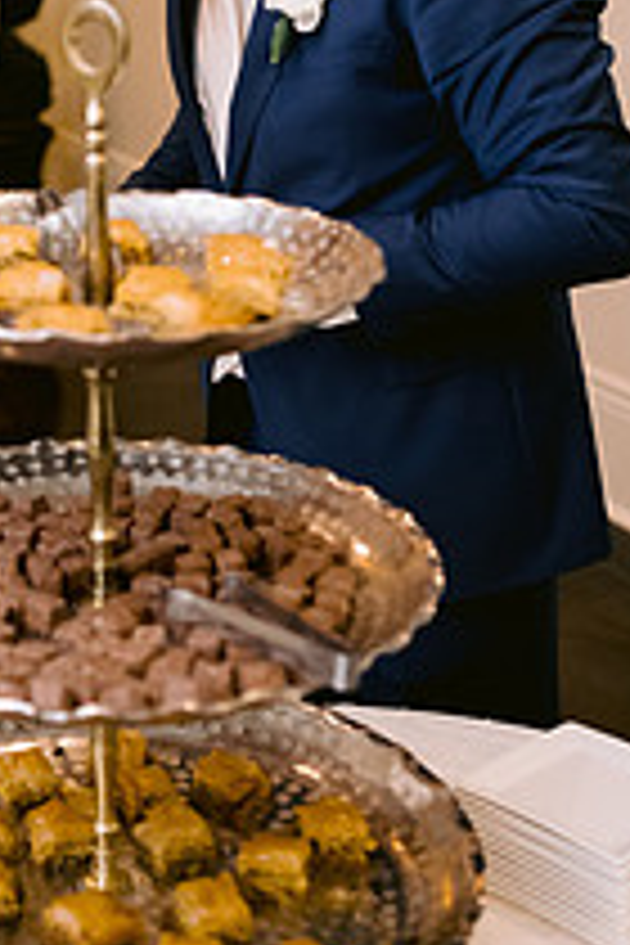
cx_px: 58
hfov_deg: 17.9
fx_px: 1969
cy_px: 176
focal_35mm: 75
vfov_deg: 26.4
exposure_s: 1/125
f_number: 2.2
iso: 1600
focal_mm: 35
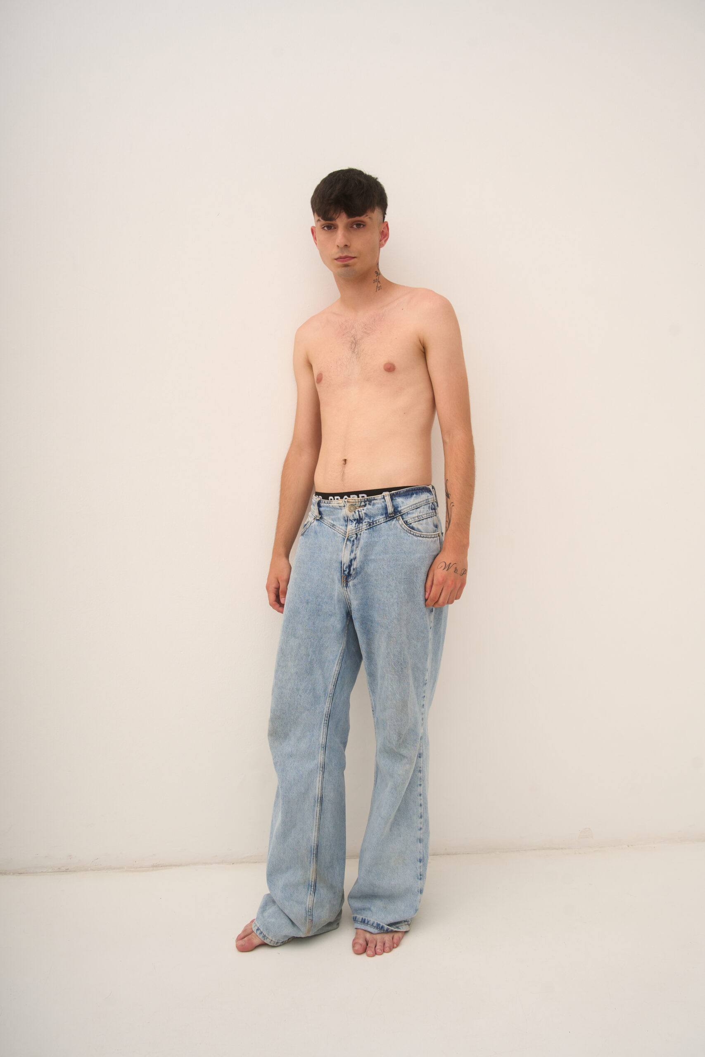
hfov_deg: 45.0
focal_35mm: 29
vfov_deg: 63.7
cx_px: 352
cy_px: 528
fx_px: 852
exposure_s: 1/200
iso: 400
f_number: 7.1
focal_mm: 29
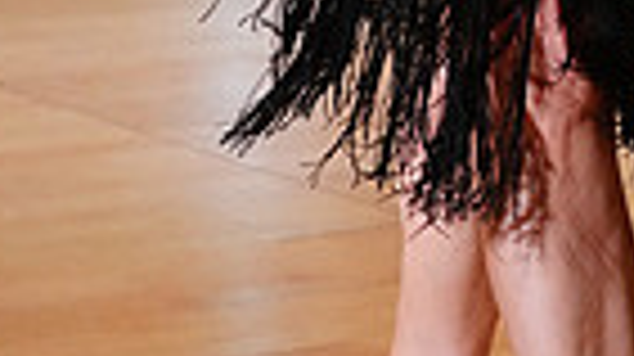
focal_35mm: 302
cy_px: -626
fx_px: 5072
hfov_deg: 7.1
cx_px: 803
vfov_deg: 3.9
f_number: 4
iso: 3200
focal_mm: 70
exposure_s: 1/400
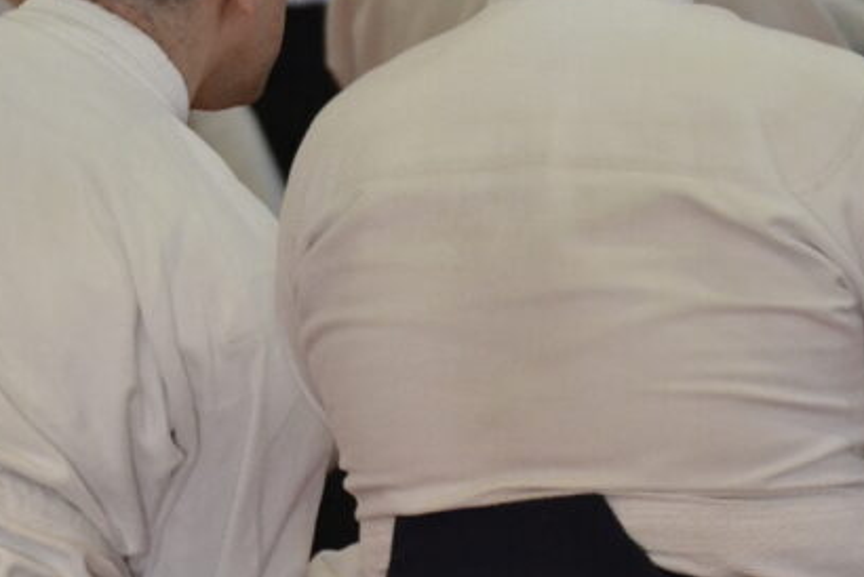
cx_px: 221
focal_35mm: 393
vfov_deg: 3.5
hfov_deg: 5.2
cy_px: 136
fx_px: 9444
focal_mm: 105
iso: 3200
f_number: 4.8
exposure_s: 1/400
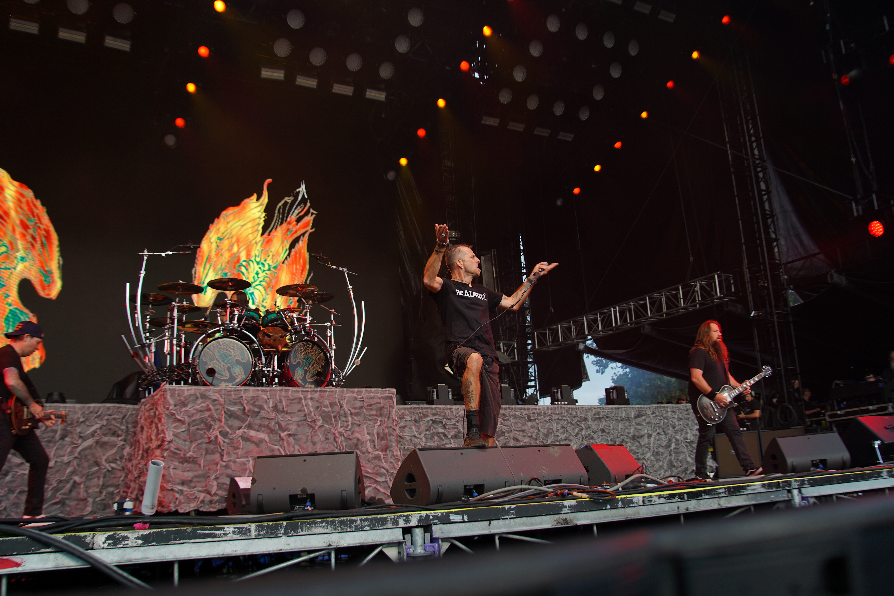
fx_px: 770
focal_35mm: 31
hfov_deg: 60.3
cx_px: 447
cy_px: 298
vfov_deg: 42.3
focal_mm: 31
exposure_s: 1/125
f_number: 4
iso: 125
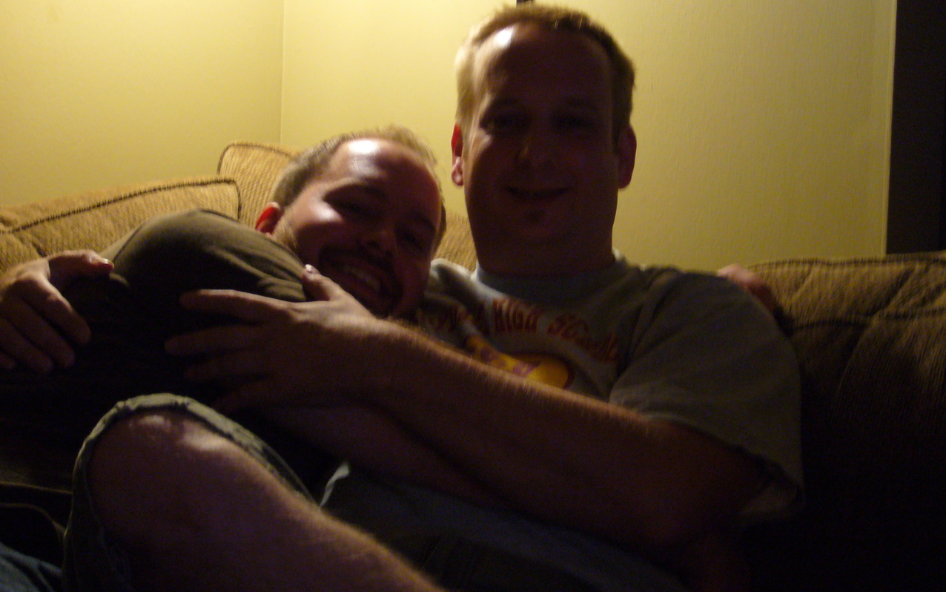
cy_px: 274
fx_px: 2166
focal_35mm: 84
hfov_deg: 24.6
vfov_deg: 15.6
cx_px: 473
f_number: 4.3
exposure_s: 1/8
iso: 200
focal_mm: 13
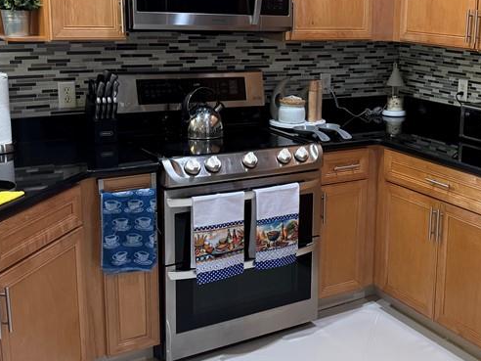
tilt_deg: -12.9
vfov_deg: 29.1
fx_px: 695
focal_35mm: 50
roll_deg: -2.5
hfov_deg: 37.1
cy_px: 158
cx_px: 369
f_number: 1.78
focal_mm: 6.76
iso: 250
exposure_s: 1/60
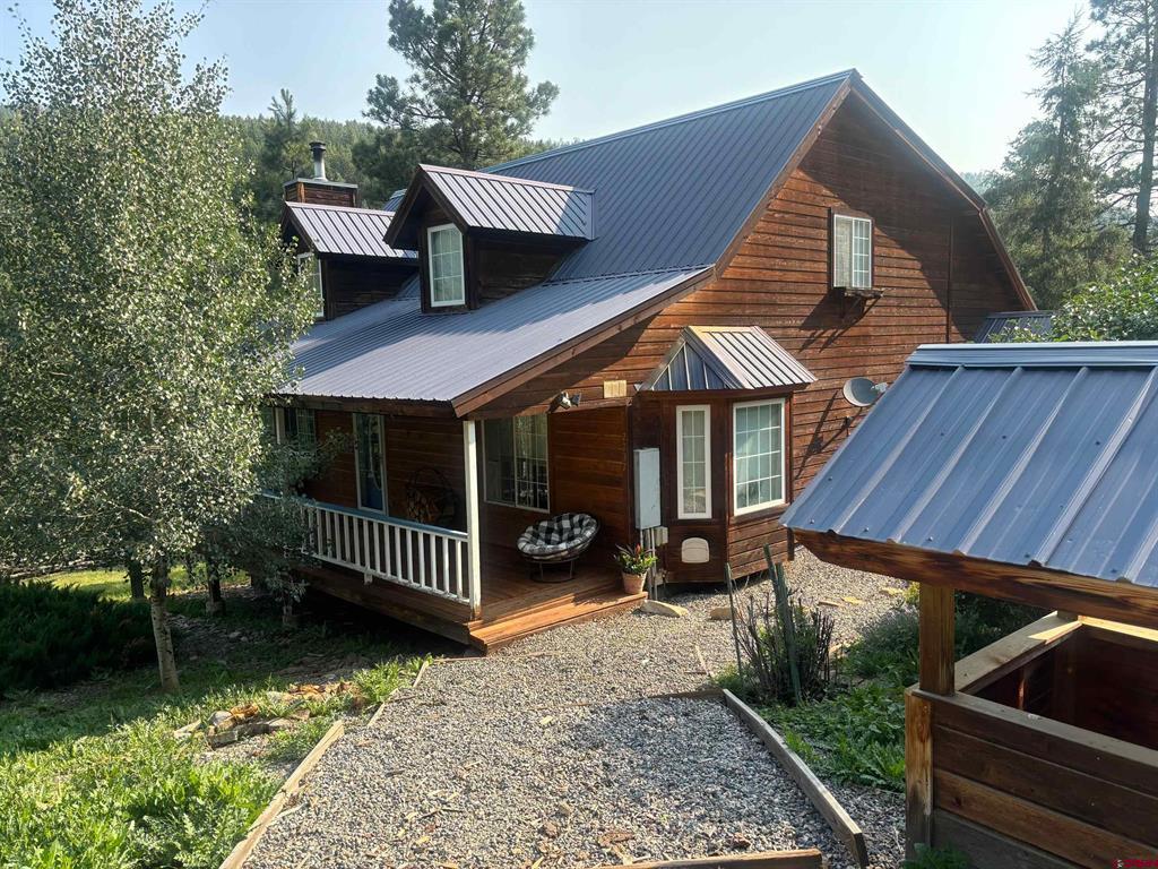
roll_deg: +1.7
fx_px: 870
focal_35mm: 26
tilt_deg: -5.9
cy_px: 434
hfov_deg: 67.3
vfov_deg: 53.1
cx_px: 579
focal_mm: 5.96
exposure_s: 1/697
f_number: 1.6
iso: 50
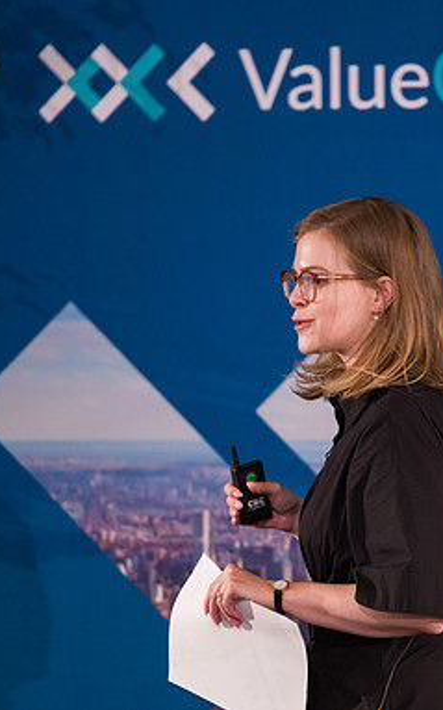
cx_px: 408
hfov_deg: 4.2
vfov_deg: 6.7
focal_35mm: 313
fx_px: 6053
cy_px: 354
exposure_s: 1/200
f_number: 3.2
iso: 3200
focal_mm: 200
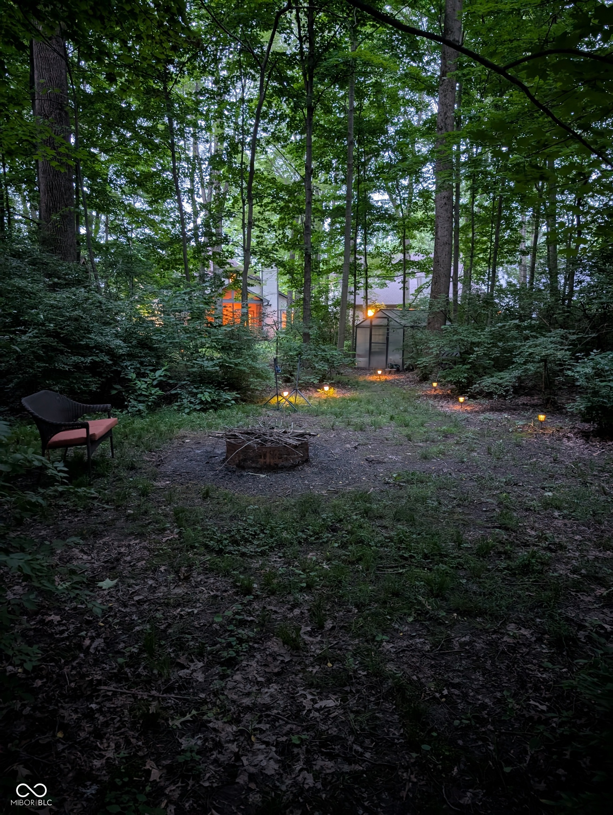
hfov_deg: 56.9
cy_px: 408
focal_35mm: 24
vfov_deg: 71.5
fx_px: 565
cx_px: 306
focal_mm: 6.9
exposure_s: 1/3.07
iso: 576
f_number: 1.68
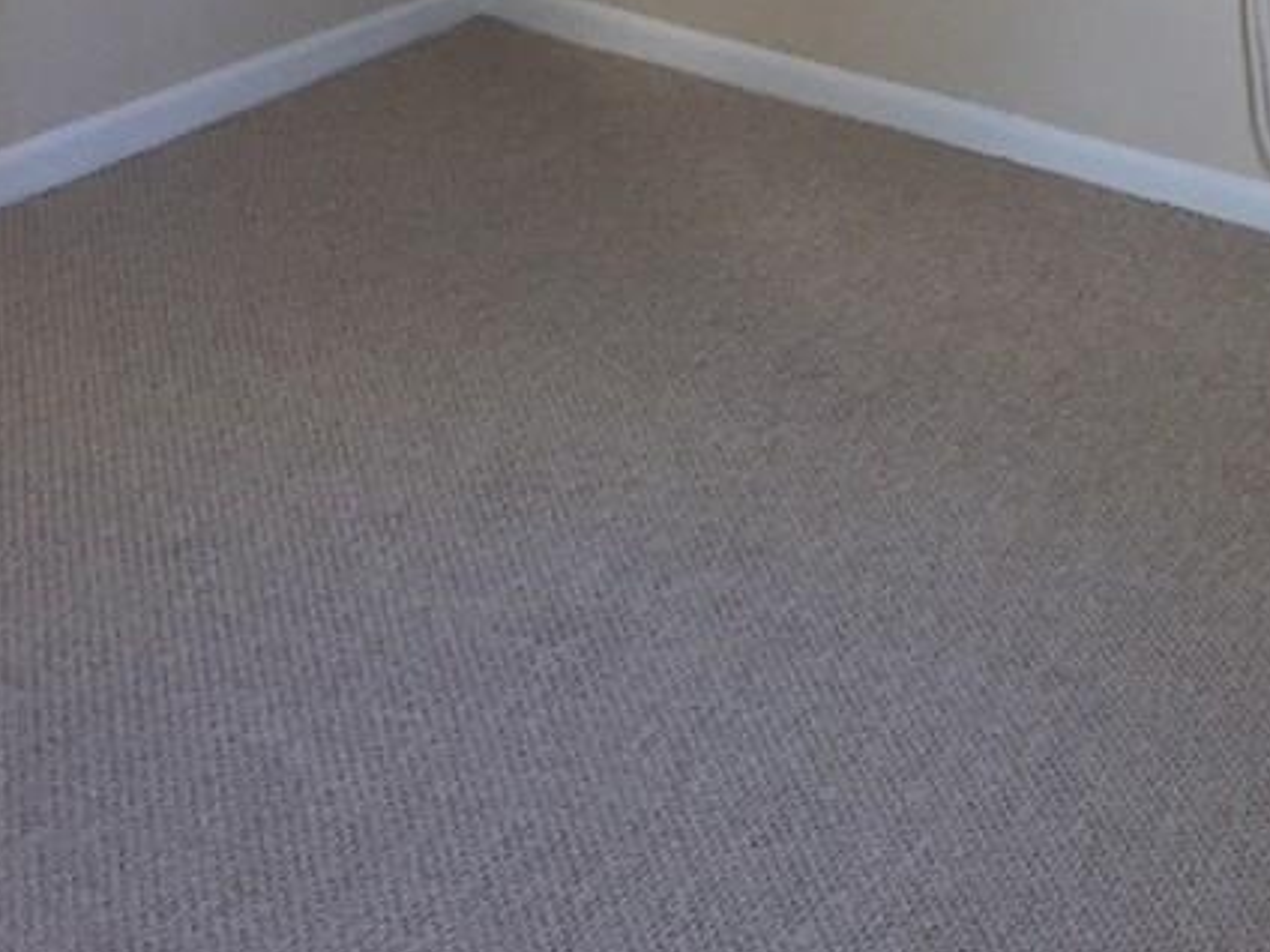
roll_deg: -10.1
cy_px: 111
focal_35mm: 70
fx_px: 2568
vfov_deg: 20.6
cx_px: 1174
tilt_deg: -20.0
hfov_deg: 26.7
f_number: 2.2
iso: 160
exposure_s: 1/30
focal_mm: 4.15
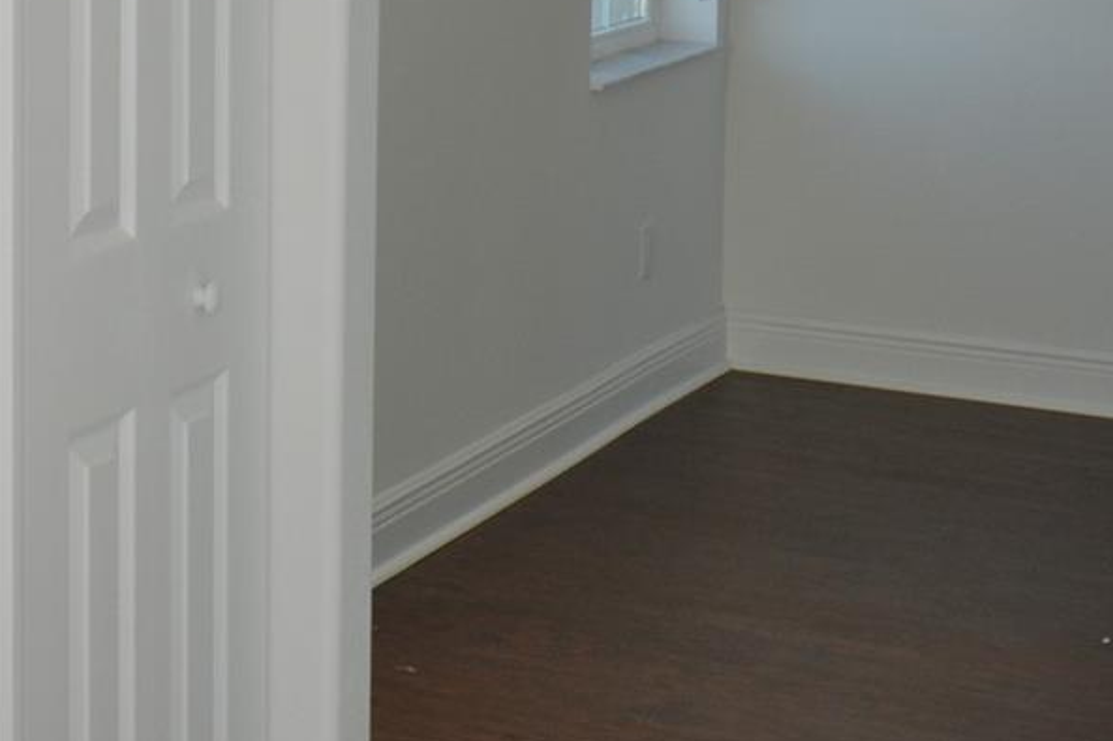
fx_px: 2751
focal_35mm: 89
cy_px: -49
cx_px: -282
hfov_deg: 21.0
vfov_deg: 15.0
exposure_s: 1/125
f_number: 4.5
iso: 320
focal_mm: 22
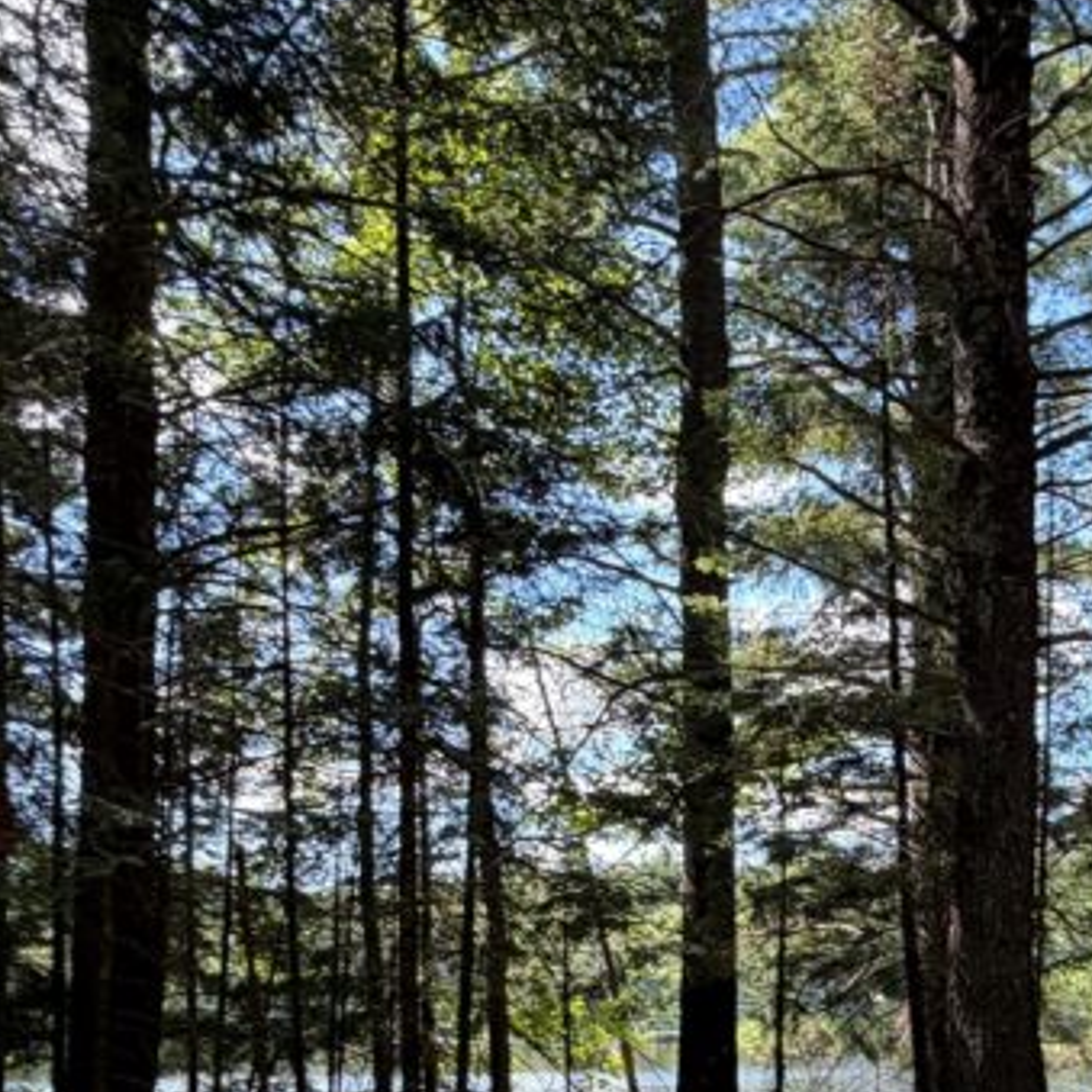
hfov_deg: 42.2
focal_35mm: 39
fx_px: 1392
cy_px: 1031
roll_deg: +0.4
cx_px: 736
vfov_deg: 39.0
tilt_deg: -2.5
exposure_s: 1/121
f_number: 2.2
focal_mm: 2.22
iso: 64
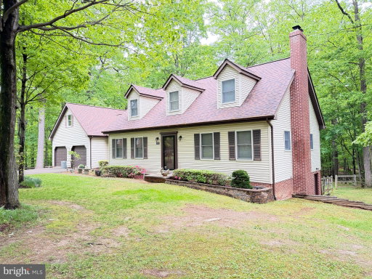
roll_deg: +1.1
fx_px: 258
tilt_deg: +3.0
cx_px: 186
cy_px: 140
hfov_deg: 71.6
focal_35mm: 24
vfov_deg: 56.8
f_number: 1.78
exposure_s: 1/105
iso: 200
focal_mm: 6.76
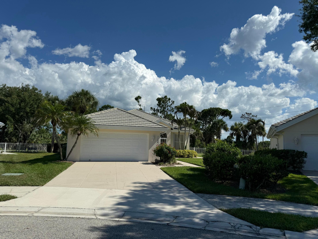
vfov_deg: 56.8
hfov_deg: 71.6
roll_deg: -1.7
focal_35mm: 24
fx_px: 220
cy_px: 120
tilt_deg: +7.0
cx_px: 159
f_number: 1.78
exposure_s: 1/9091
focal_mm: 6.76
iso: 80
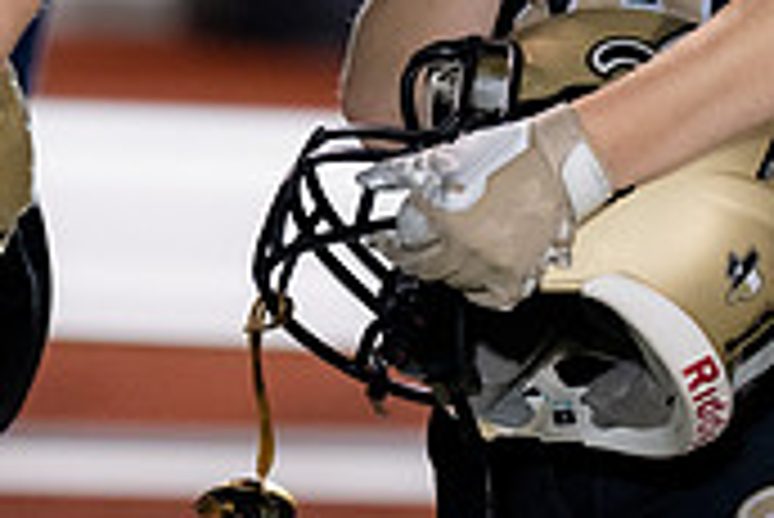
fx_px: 10544
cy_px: -223
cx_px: 400
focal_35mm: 490
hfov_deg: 4.2
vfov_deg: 2.8
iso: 3200
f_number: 2.8
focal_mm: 145
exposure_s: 1/320
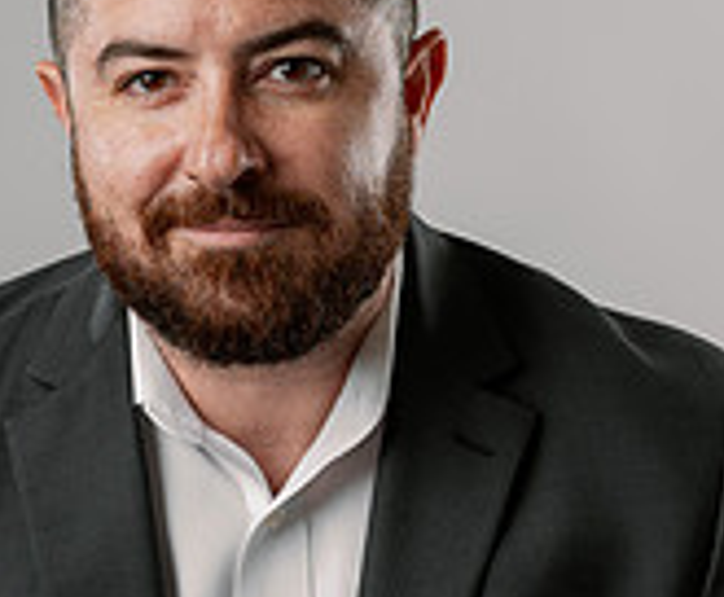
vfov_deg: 8.2
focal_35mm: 190
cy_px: 601
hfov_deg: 10.0
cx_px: 265
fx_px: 4120
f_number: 5
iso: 100
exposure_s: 1/200
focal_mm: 50
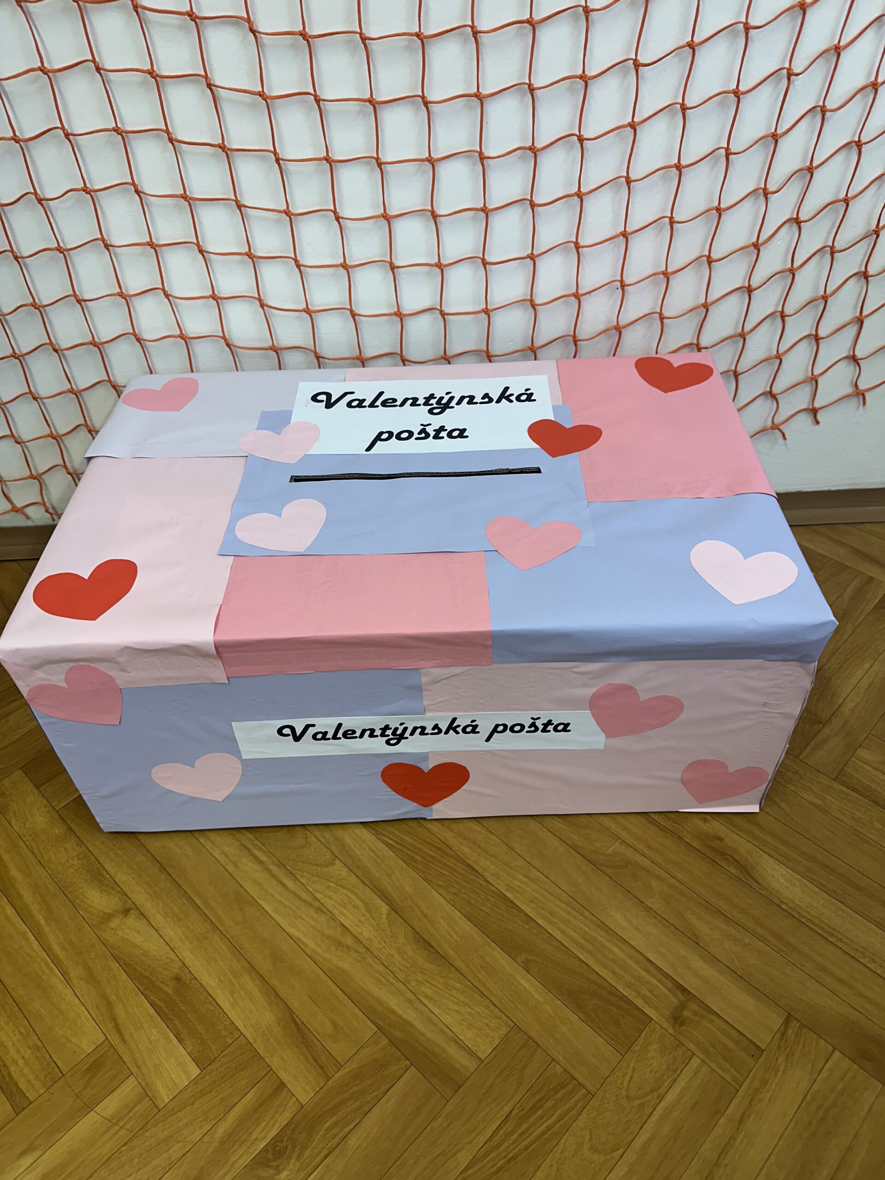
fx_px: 818
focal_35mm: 24
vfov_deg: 71.6
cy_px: 590
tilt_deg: -43.4
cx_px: 442
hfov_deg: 56.8
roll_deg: +3.4
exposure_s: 1/100
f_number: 1.78
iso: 80
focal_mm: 6.86
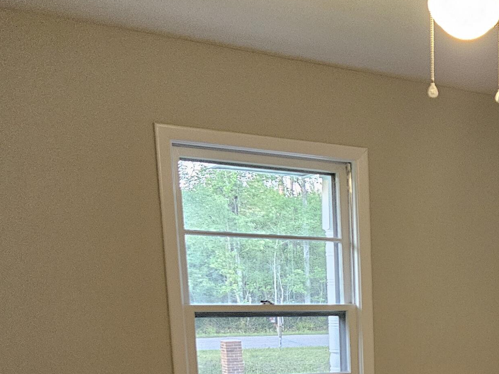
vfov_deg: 23.8
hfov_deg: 31.5
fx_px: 807
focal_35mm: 56
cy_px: 450
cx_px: 509
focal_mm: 5.4
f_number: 1.8
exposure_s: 1/120
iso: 800
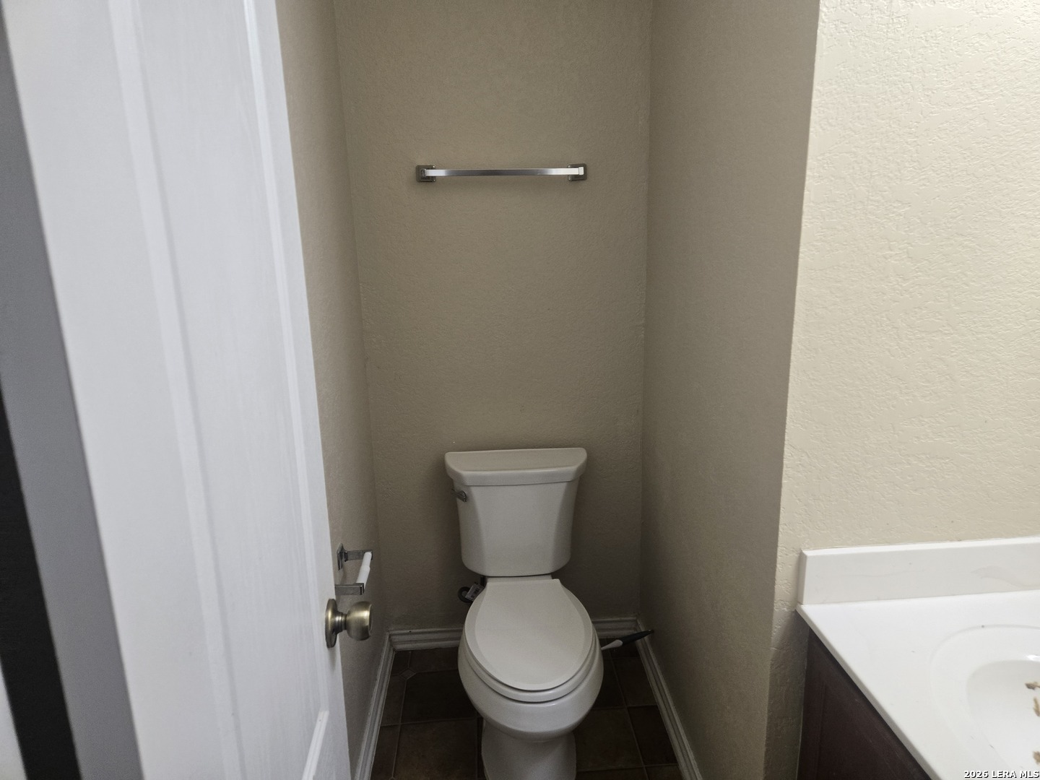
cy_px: 390
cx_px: 520
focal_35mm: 23
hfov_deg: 73.9
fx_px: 691
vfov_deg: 58.9
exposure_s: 1/120
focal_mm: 5.4
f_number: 1.8
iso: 250
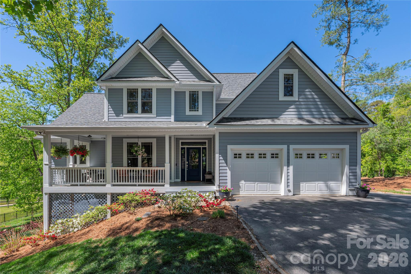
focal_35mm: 14
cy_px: 137
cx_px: 206
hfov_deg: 104.2
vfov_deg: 81.2
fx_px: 160
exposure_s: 1/800
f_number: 8
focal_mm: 14
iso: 320
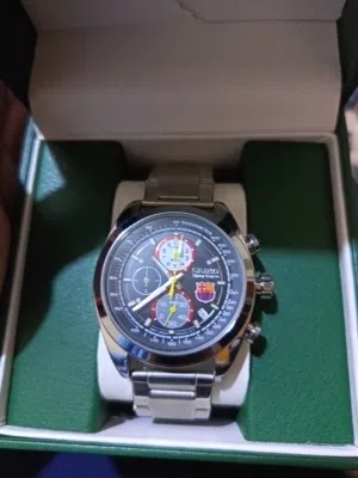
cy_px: 239
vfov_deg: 71.6
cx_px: 179
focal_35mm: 24
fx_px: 331
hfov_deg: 56.8
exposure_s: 1/33.3
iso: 3657
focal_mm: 5.25
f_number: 1.75
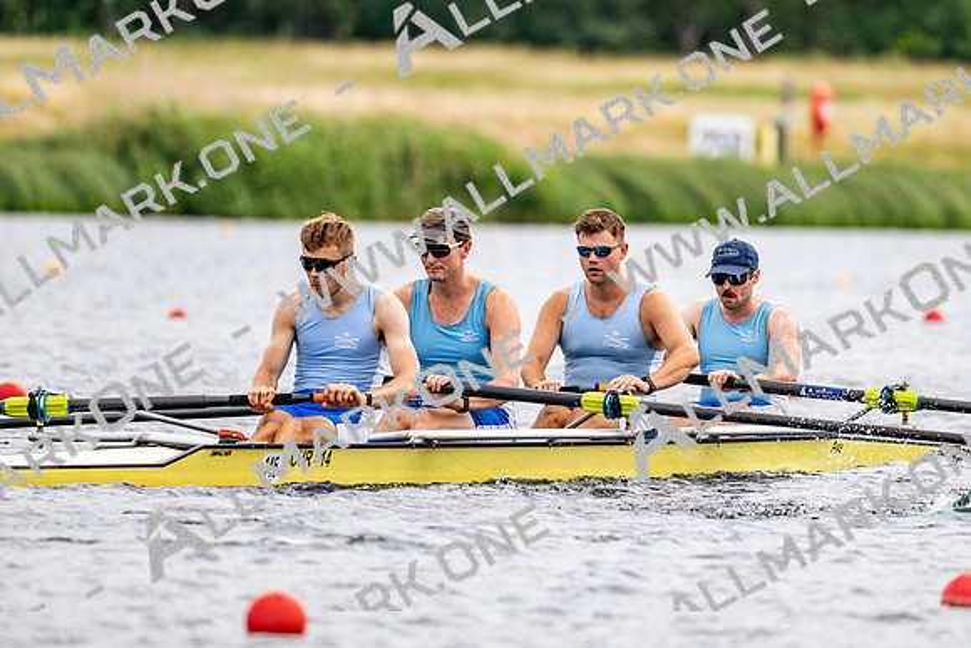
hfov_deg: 3.4
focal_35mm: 600
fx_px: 16195
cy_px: 324
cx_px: 486
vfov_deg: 2.3
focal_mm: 400
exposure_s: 1/2500
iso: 280
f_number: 4.5
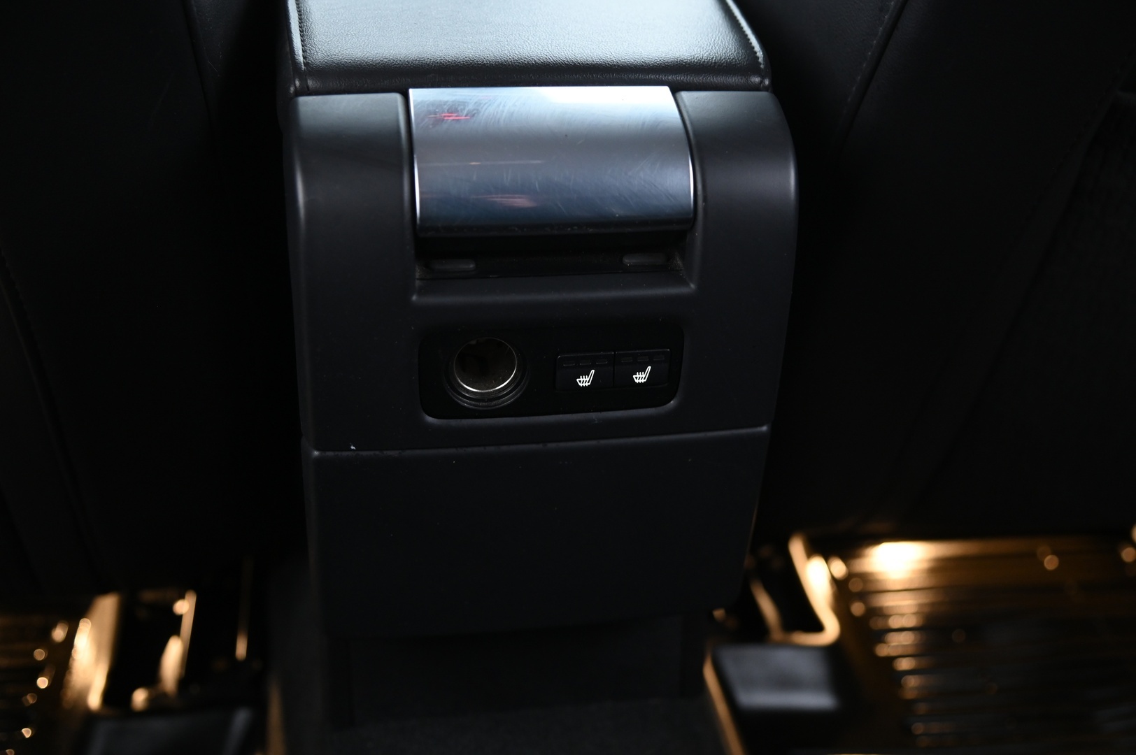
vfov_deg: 35.0
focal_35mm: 38
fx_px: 1198
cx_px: 568
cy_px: 378
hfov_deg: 50.7
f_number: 4
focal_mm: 38
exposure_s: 1/8
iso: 2000
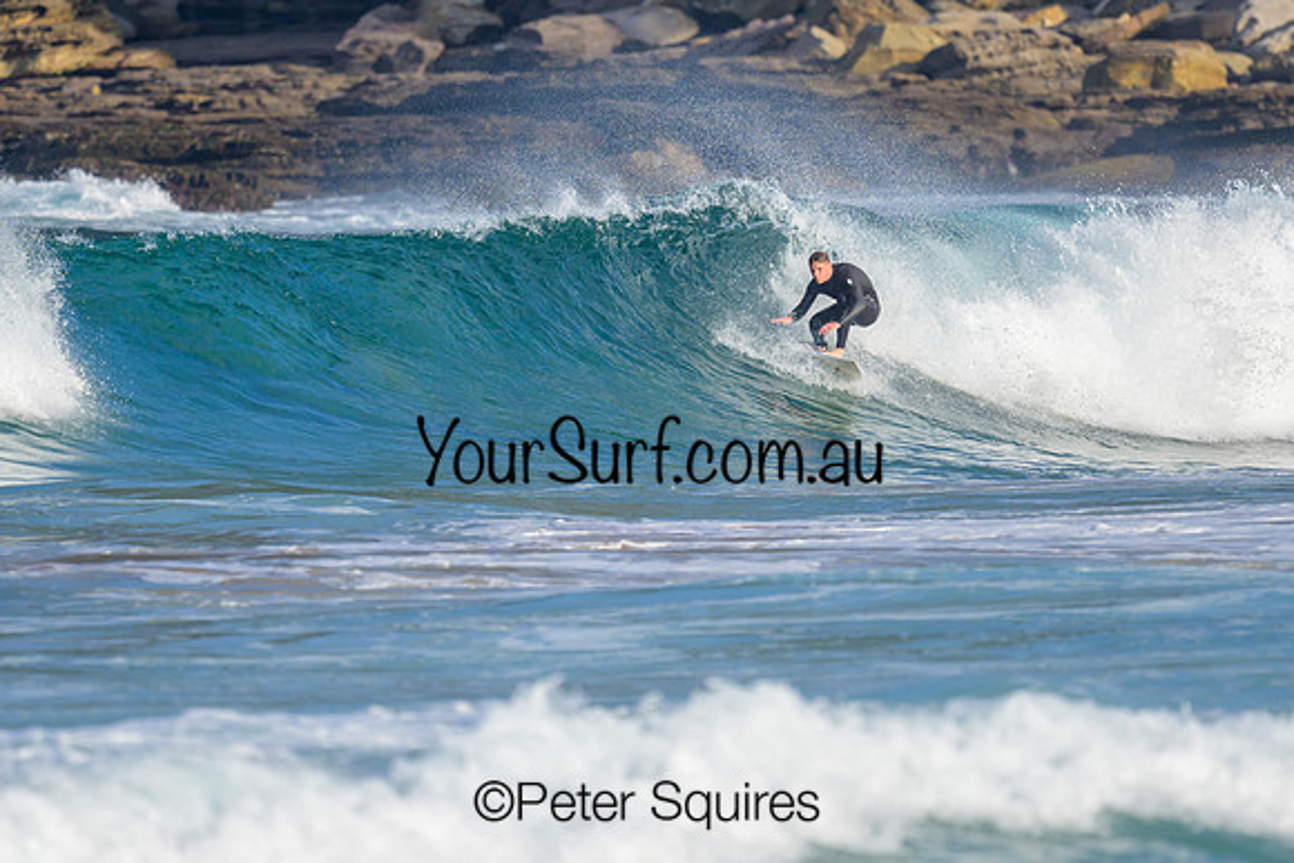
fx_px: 39517
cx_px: 679
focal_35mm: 1099
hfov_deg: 1.9
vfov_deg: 1.3
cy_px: 411
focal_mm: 800
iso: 280
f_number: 6.3
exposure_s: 1/2000
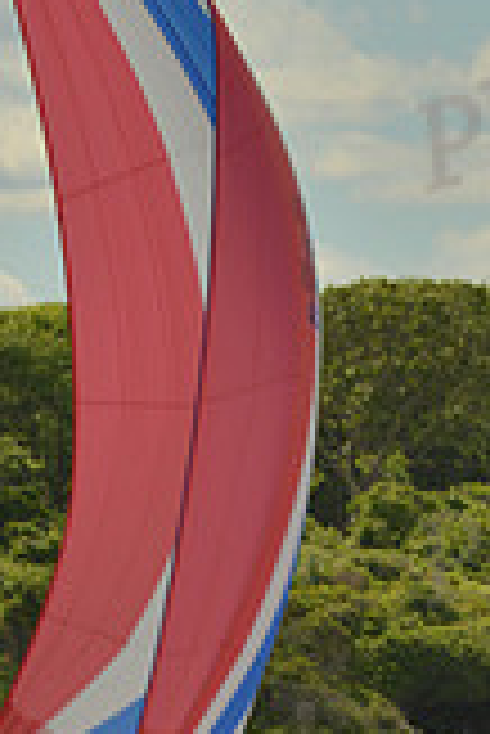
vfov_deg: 2.1
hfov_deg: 1.4
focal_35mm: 959
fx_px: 19537
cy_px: 788
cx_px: 187
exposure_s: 1/800
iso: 400
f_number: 10
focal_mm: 270
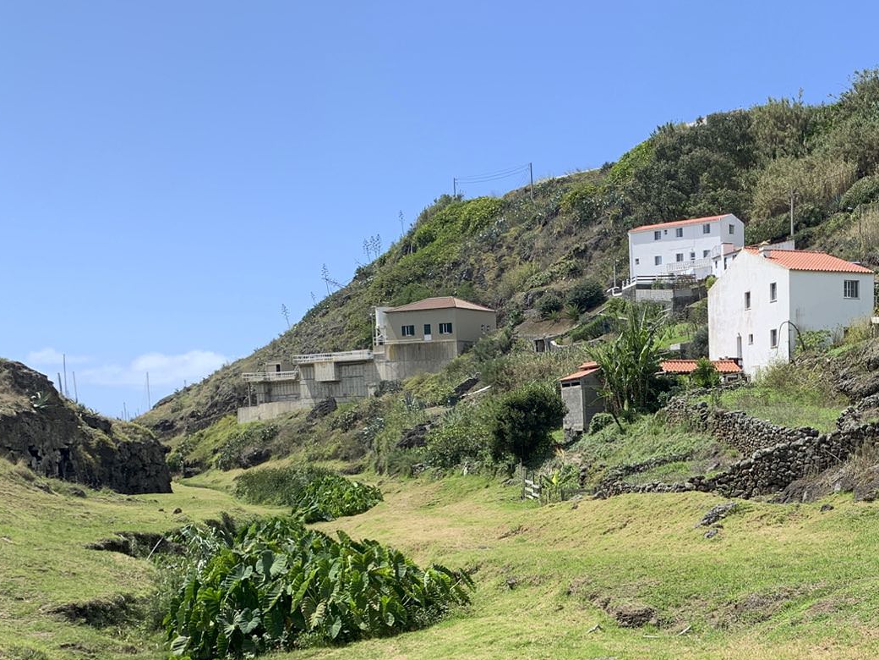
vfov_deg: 27.9
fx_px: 1270
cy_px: 607
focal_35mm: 50
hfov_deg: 36.4
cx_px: 751
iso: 25
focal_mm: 4.25
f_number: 1.8
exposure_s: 1/1634
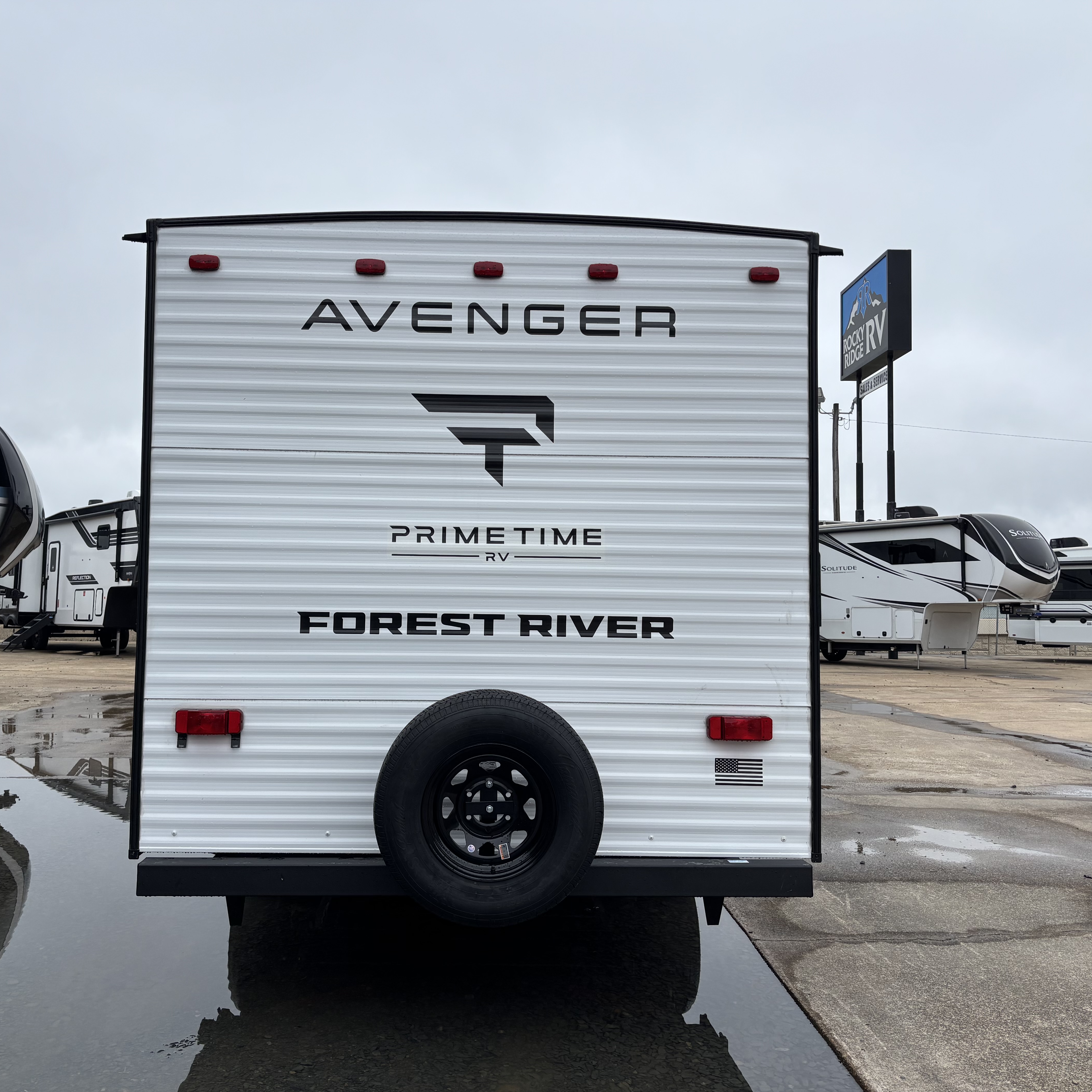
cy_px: 546
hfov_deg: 52.4
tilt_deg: +2.6
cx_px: 482
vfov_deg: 52.5
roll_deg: -1.0
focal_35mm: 31
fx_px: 1106
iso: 50
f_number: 1.6
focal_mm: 5.96
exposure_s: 1/2342
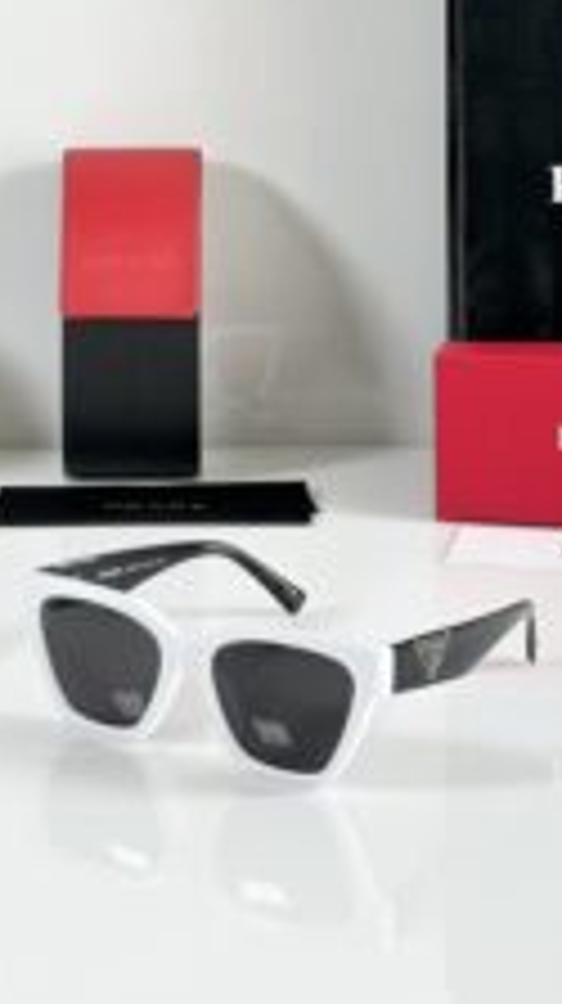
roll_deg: -0.1
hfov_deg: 12.8
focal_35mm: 94
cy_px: 126
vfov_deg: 22.2
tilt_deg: -6.9
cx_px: 220
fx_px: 2497
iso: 50
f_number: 1.78
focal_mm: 6.86
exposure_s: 1/121
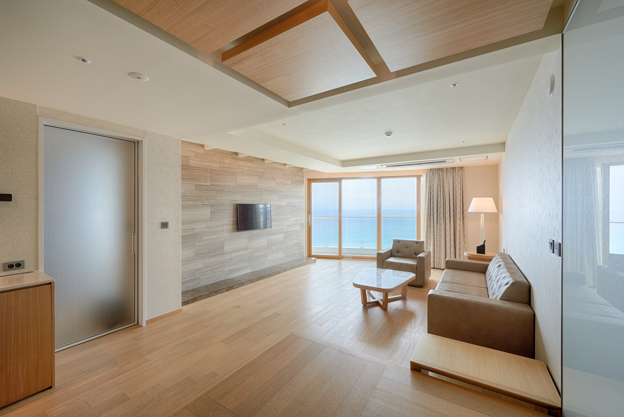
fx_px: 243
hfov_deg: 104.2
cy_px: 208
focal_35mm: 14
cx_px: 312
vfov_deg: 81.2
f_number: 13
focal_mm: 14
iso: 100
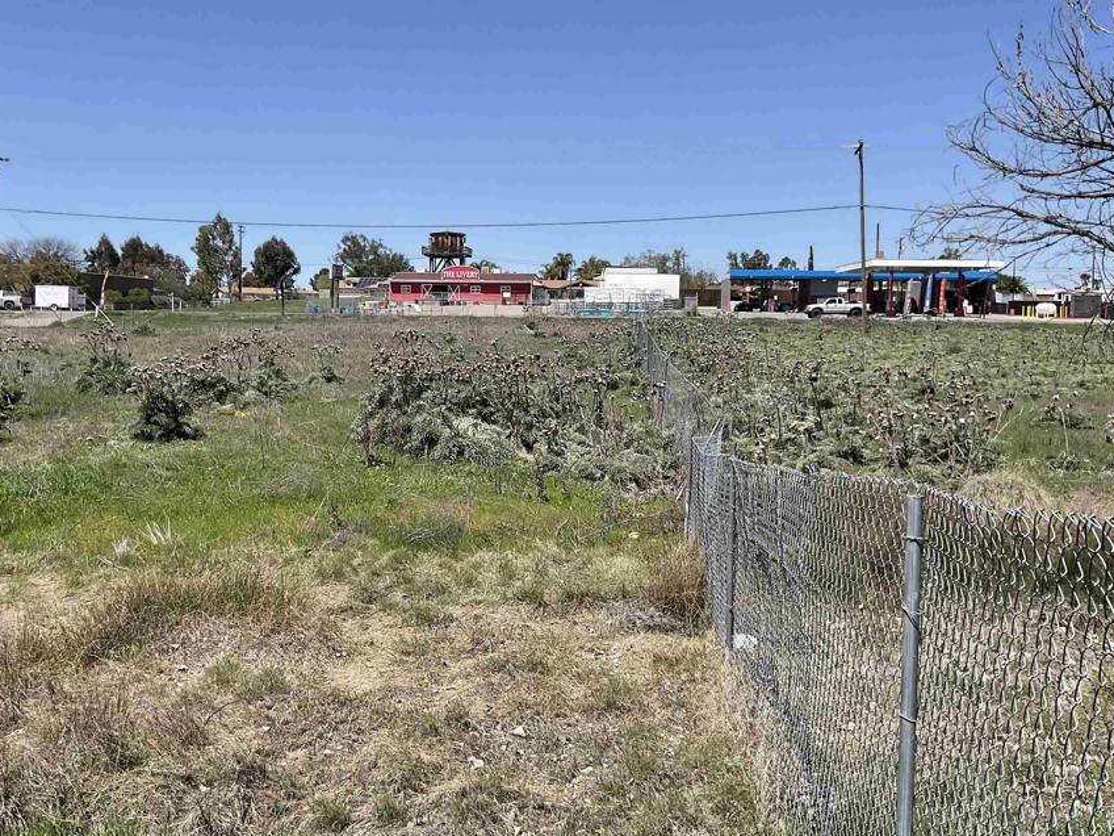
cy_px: 379
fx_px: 1126
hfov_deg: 52.3
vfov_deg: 40.7
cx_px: 457
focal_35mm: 35
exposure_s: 1/2227
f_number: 1.8
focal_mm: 3
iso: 20
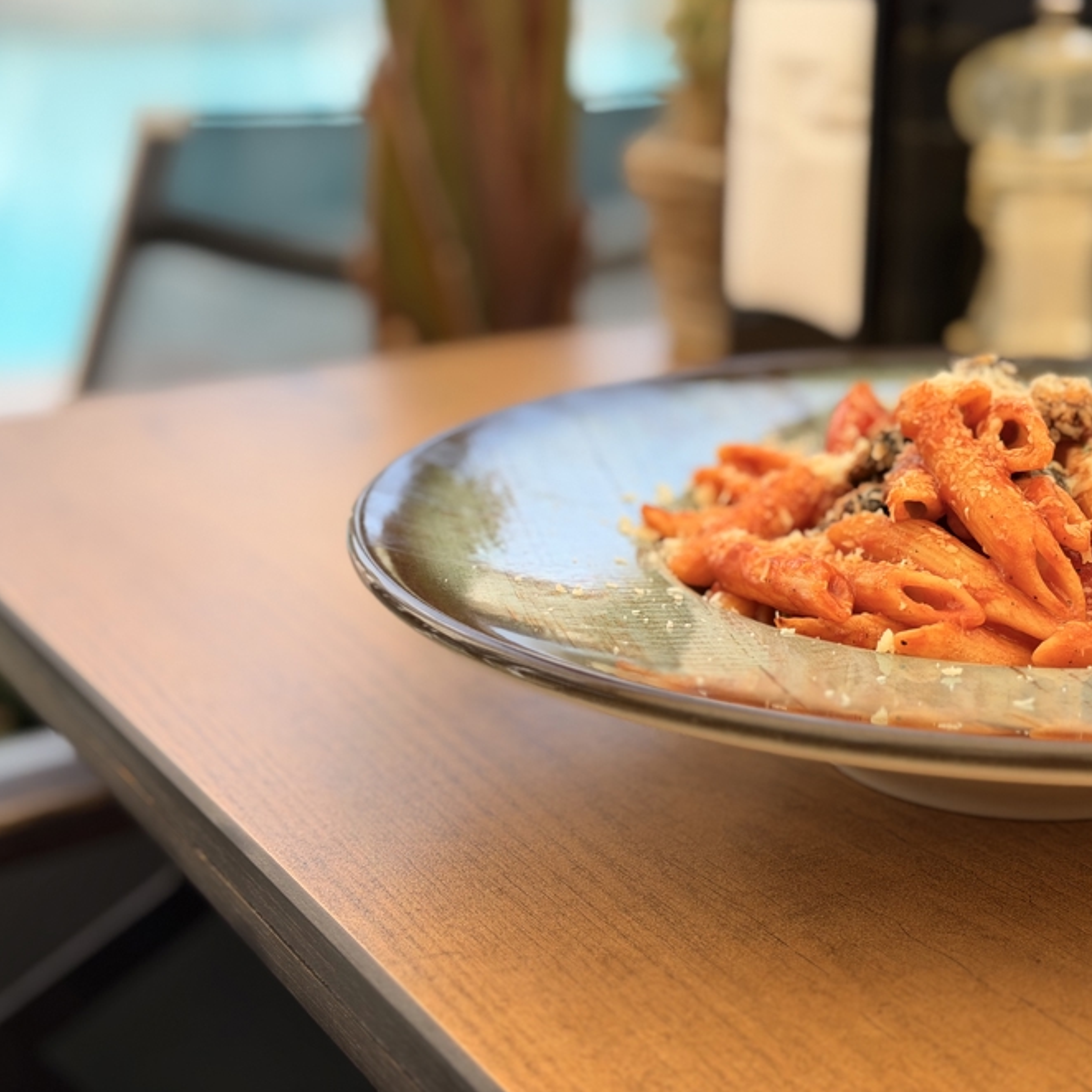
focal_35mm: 57
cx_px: 605
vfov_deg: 30.0
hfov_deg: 30.0
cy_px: 545
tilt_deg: -18.1
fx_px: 2034
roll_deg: +1.6
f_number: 1.78
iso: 64
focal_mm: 6.76
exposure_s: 1/1242
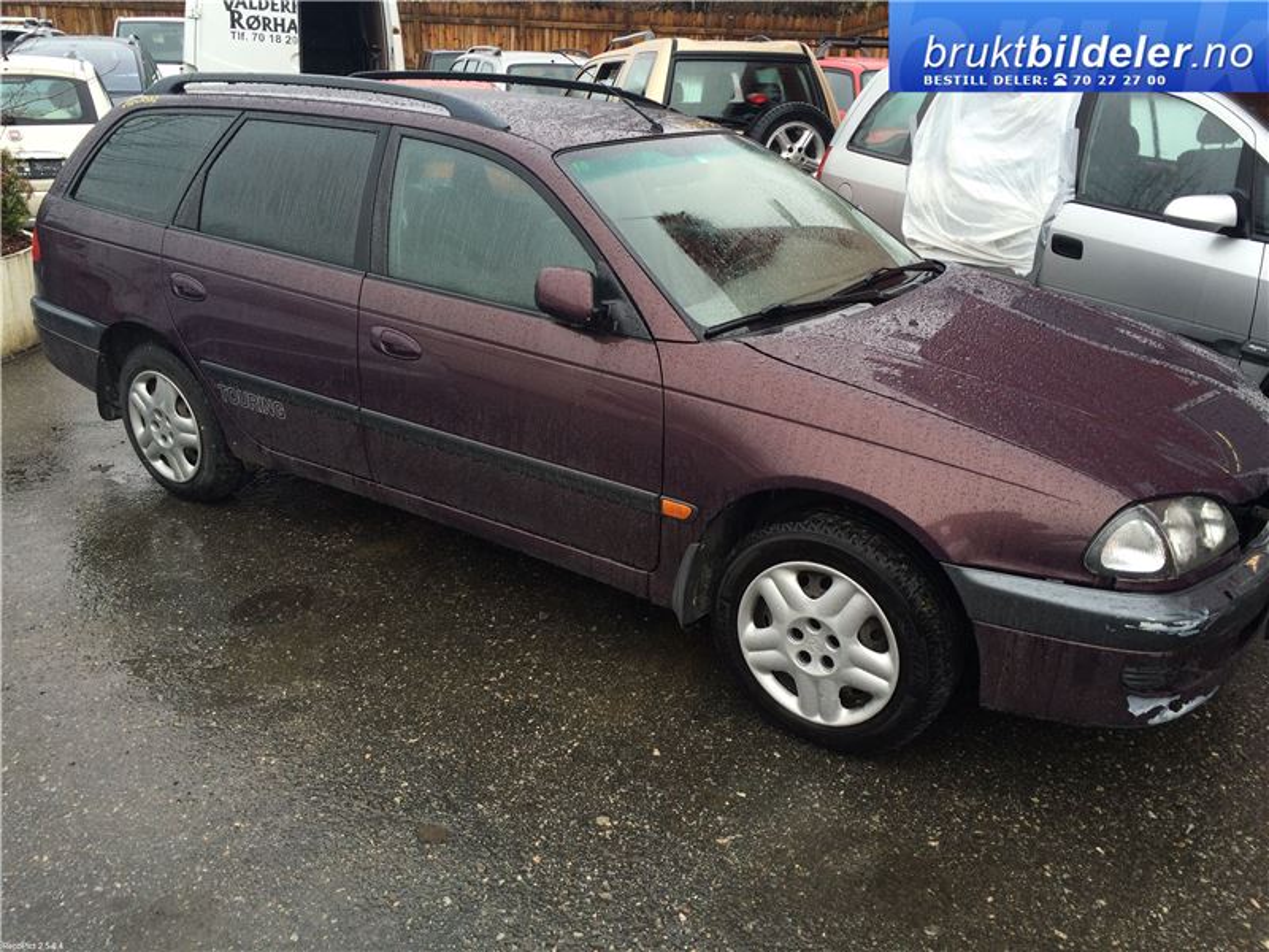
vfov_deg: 48.2
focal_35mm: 29
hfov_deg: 61.7
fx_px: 1063
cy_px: 476
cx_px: 634
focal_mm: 4.15
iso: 32
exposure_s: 1/237
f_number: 2.2
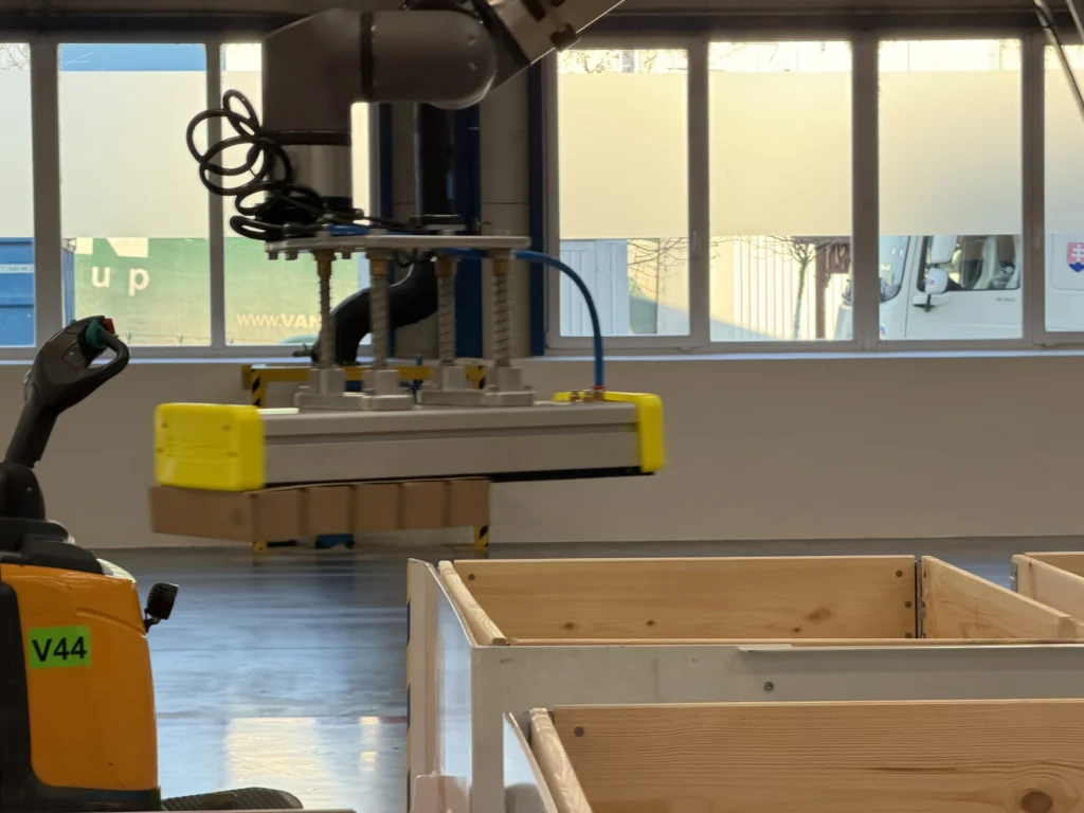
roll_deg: -0.4
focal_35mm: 100
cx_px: 542
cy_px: 406
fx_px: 3131
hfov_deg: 19.6
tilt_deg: -4.8
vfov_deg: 14.8
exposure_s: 1/121
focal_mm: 16.89
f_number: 2.8
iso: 125
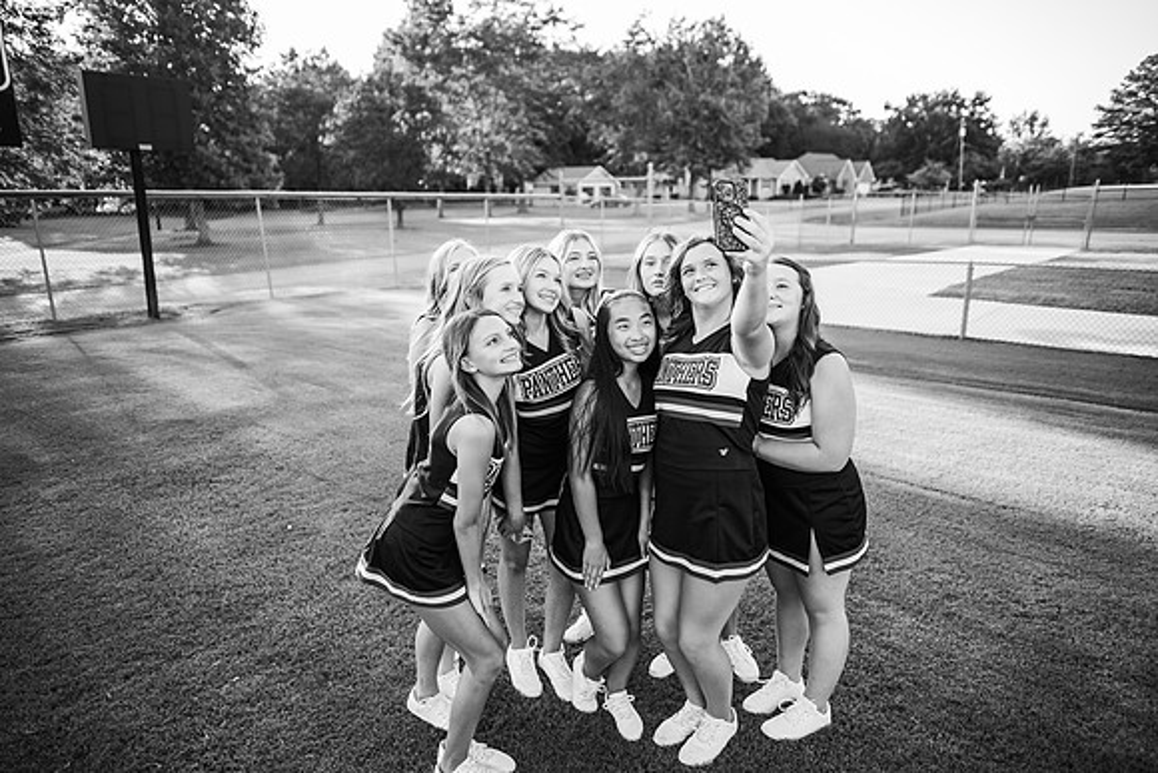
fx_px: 772
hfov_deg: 73.7
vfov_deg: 53.2
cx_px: 579
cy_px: 386
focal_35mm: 24
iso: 125
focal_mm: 24
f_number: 2
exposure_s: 1/500
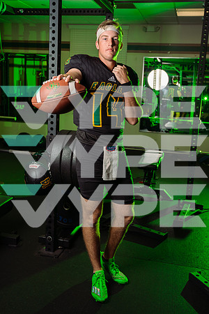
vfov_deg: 47.4
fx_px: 357
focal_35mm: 41
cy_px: 157
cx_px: 104
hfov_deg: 32.6
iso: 125
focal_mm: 41
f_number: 5
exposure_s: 1/250
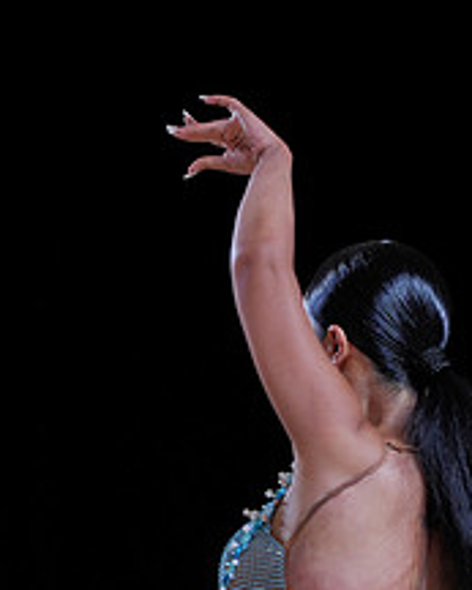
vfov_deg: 3.8
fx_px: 8795
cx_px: 405
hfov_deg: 3.1
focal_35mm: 504
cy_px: 773
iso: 400
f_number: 4
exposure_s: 1/400
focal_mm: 200
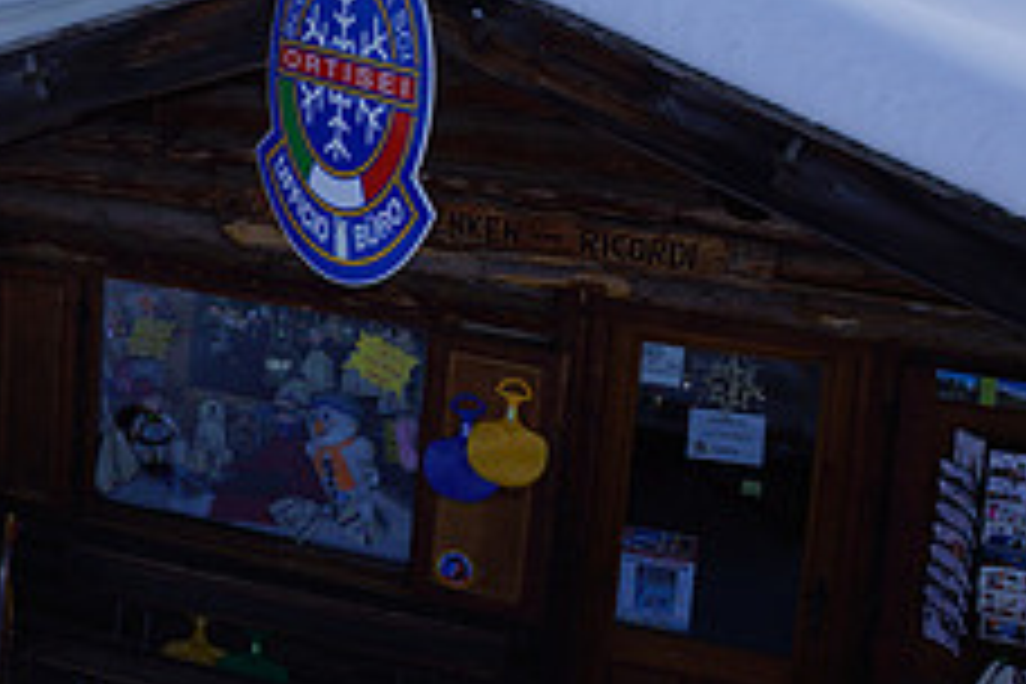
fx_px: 1738
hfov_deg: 30.0
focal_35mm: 61
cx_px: -63
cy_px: -11
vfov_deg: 21.4
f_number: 8
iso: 100
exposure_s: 1/500
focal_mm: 16
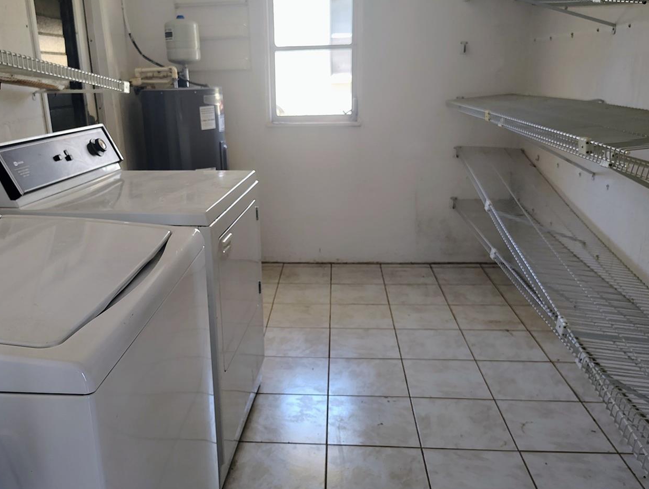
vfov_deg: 45.5
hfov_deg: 58.1
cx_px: 288
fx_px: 582
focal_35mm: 31
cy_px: 247
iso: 656
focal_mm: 5.56
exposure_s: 1/60
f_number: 1.8
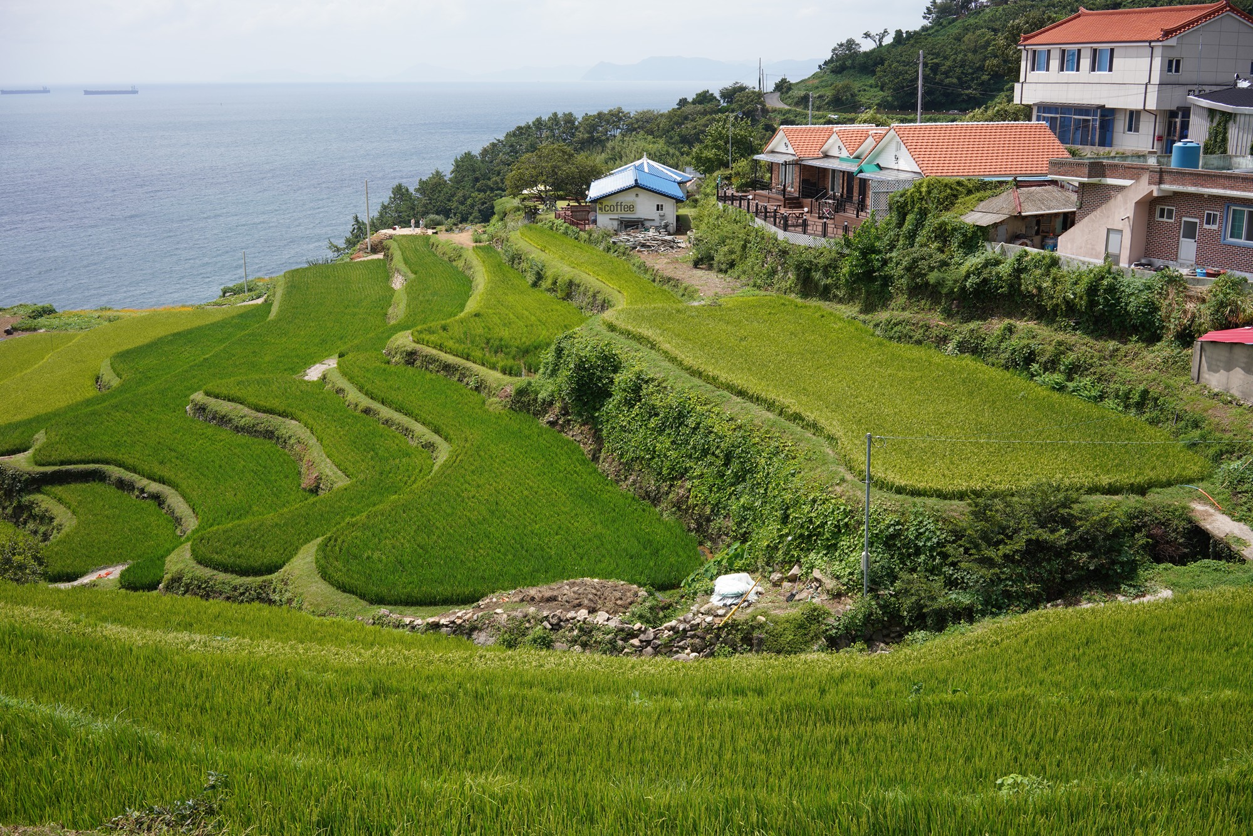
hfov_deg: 54.4
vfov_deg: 37.9
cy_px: 418
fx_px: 1218
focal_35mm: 35
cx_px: 626
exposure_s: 1/125
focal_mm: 35
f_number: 11
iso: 125
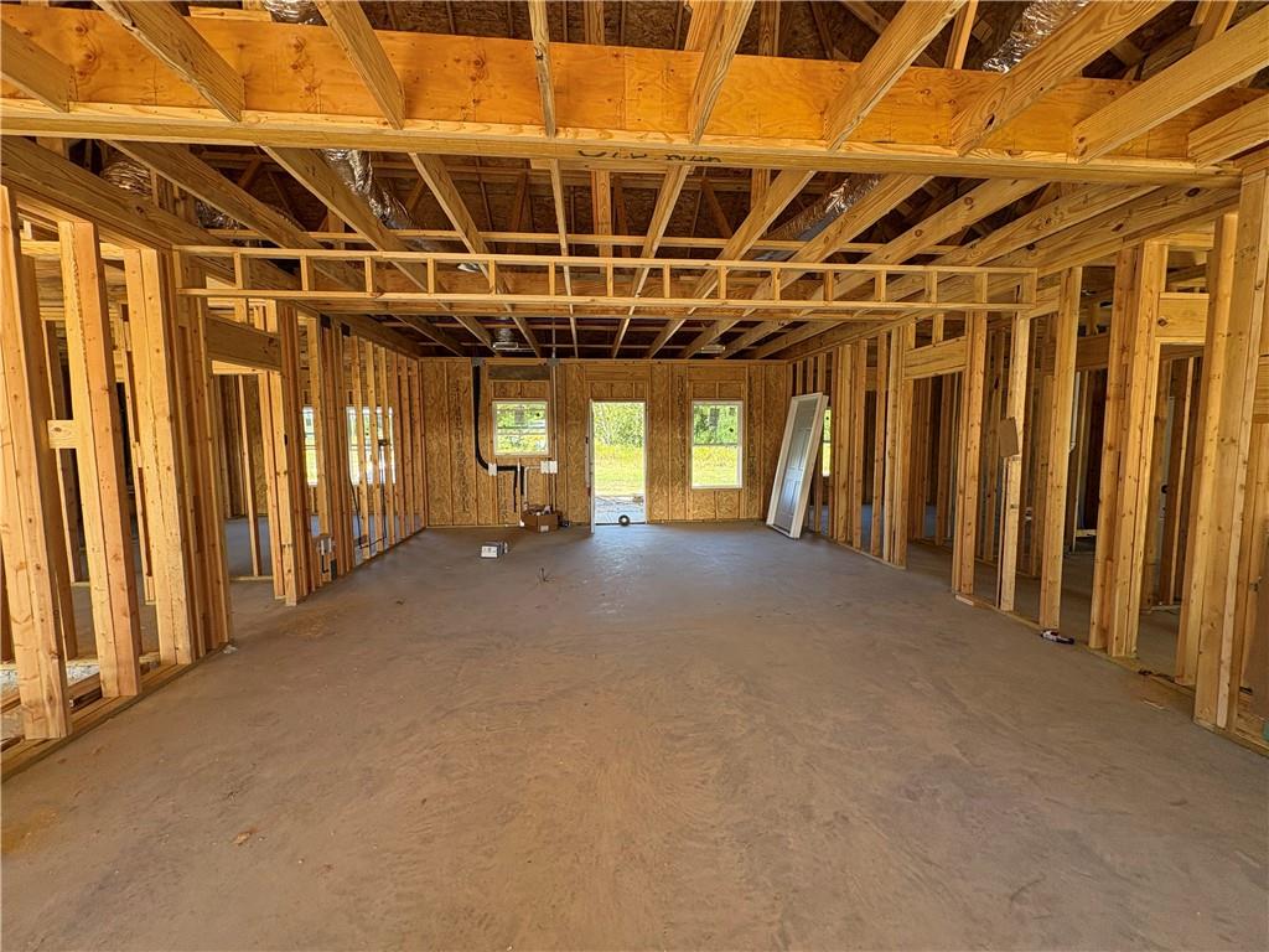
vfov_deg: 85.7
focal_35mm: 14
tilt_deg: -2.7
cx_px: 634
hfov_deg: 102.1
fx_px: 513
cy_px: 476
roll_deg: +0.8
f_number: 2.2
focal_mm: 2.22
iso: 100
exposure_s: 1/127
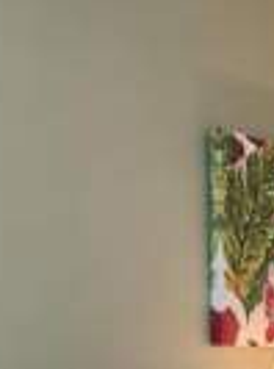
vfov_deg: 16.5
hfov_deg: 11.7
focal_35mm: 111
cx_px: 578
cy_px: 524
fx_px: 1177
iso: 250
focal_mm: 5.54
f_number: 1.8
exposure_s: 1/120
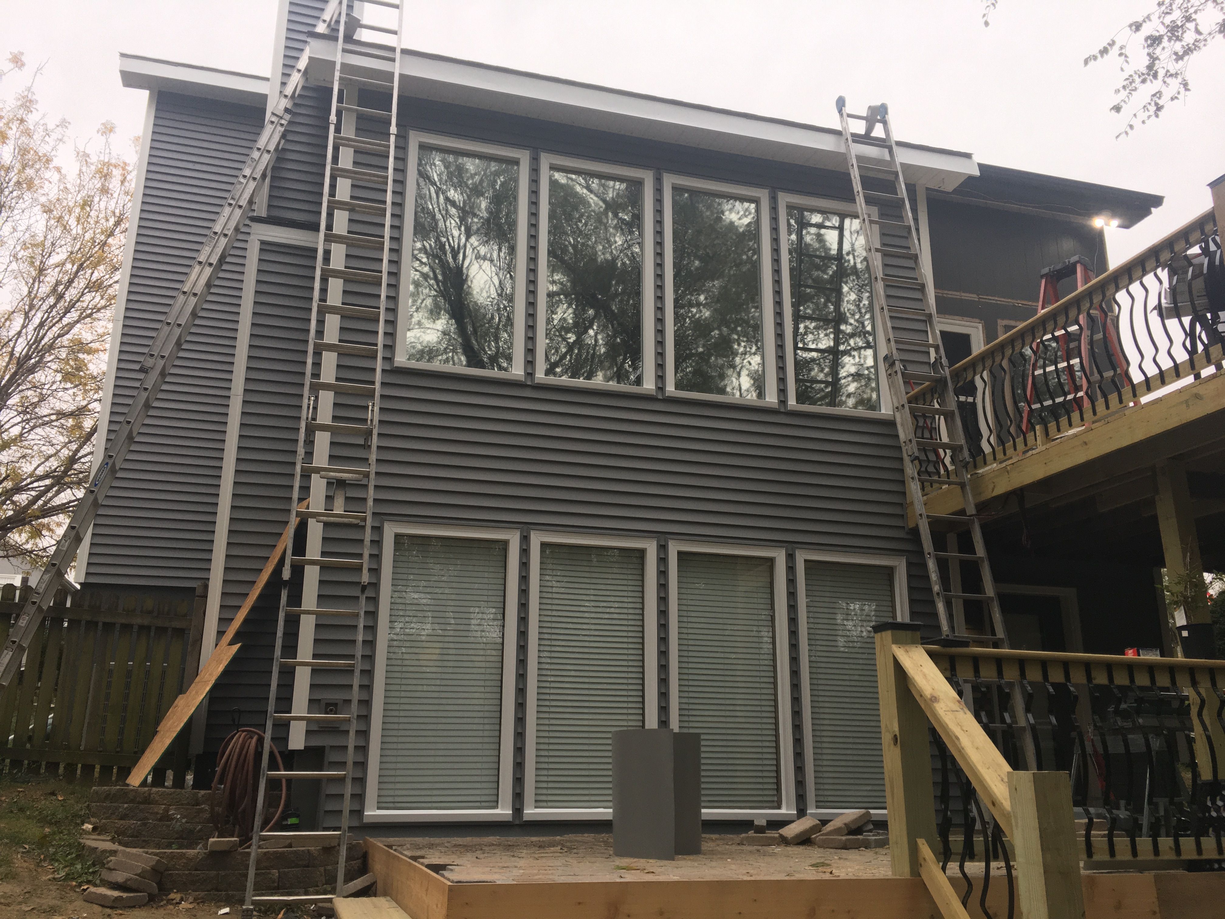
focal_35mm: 29
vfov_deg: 48.2
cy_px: 460
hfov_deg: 61.7
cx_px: 612
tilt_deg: +15.1
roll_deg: -0.8
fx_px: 1026
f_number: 2.2
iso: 40
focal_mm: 4.15
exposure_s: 1/120
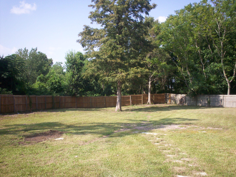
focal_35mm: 37
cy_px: 89
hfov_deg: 50.1
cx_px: 120
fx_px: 252
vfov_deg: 38.7
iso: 100
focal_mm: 6
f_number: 4.5
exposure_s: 1/299
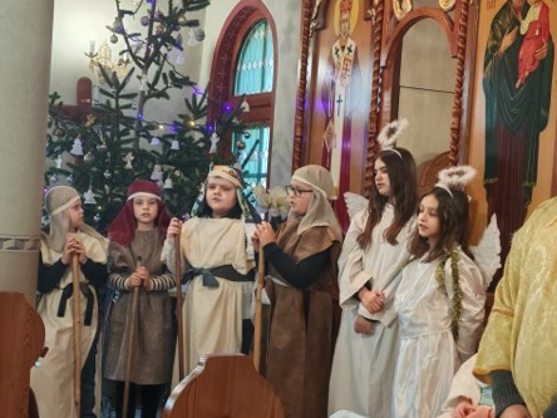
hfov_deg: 24.1
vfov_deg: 18.2
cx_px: 289
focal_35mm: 81
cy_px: 225
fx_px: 1303
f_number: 2.4
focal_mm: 8.67
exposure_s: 1/25
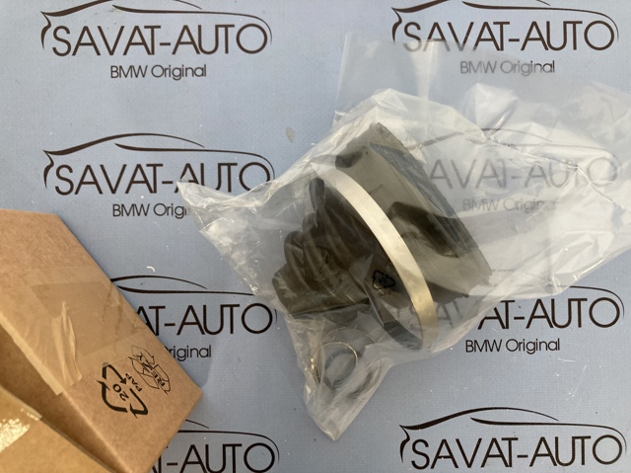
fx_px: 510
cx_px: 316
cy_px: 236
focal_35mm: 28
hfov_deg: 63.5
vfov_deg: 49.7
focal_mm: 3.99
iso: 200
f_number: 1.8
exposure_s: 1/60
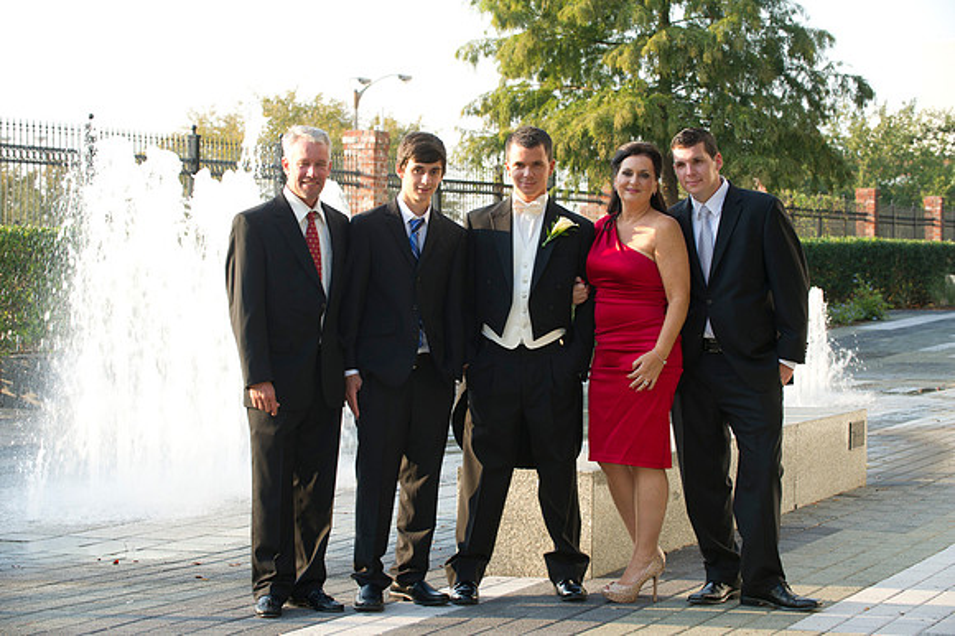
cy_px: 318
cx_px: 478
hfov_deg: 22.6
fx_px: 2386
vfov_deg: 15.2
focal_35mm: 90
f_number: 5.6
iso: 320
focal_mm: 90
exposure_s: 1/125
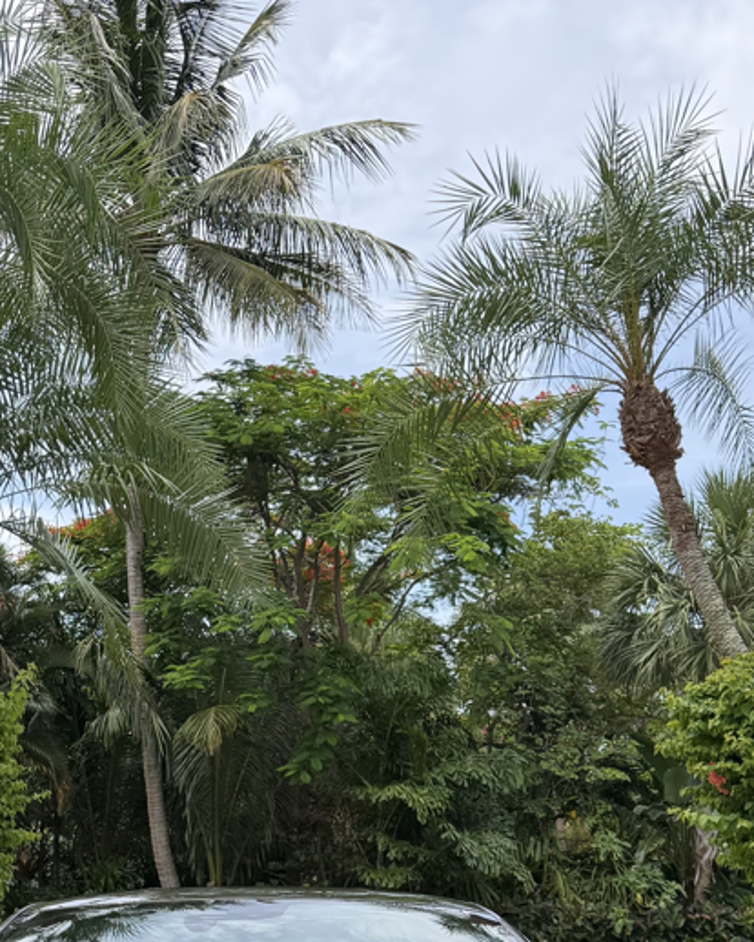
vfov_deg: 30.0
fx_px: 1617
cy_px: 964
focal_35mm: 58
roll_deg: -0.2
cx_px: 266
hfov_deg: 26.1
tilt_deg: -1.5
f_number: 1.78
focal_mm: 6.76
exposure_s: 1/2907
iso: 100
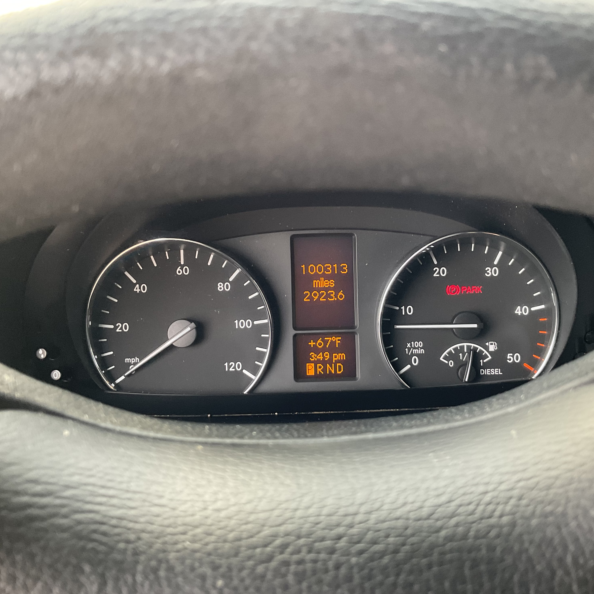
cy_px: 303
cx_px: 349
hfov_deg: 47.0
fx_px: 679
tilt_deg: -34.3
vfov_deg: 47.2
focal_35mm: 35
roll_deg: -0.8
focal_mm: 3
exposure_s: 1/60
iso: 80
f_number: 1.8
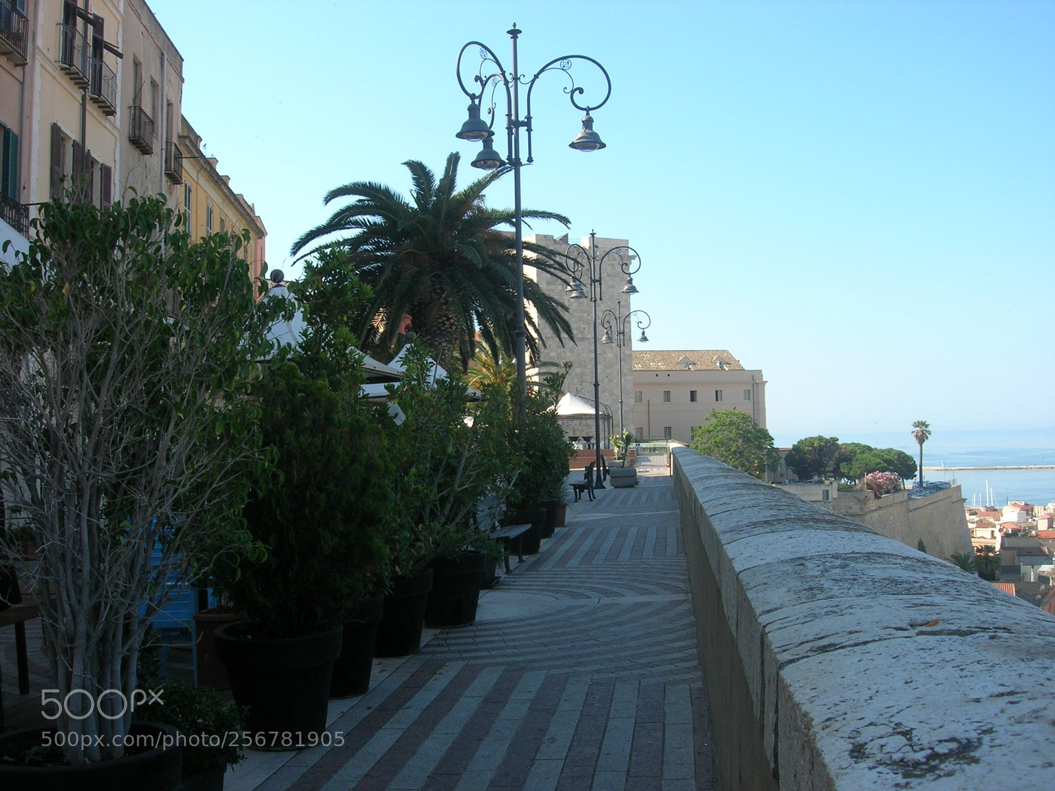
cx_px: 528
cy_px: 396
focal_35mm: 38
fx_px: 1158
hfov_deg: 49.0
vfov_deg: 37.7
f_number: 4.8
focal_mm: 7.8
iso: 64
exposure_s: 1/273
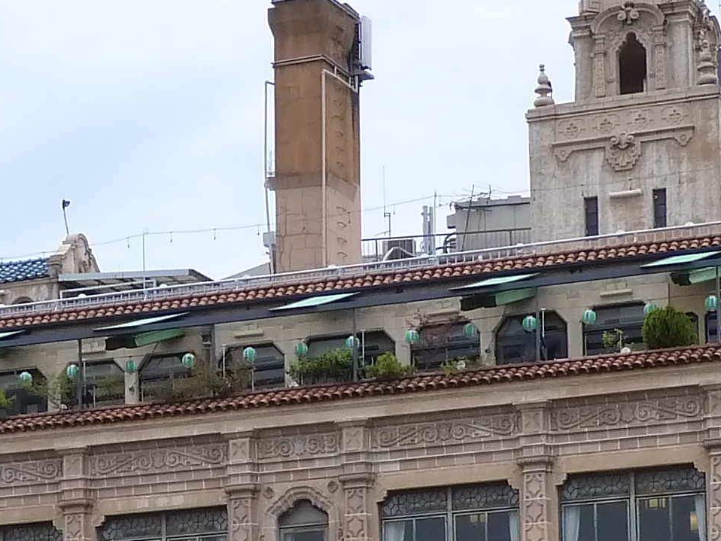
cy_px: 852
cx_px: 29
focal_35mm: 167
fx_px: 3479
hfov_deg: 11.7
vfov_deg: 8.7
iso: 200
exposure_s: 1/320
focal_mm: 6.5
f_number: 4
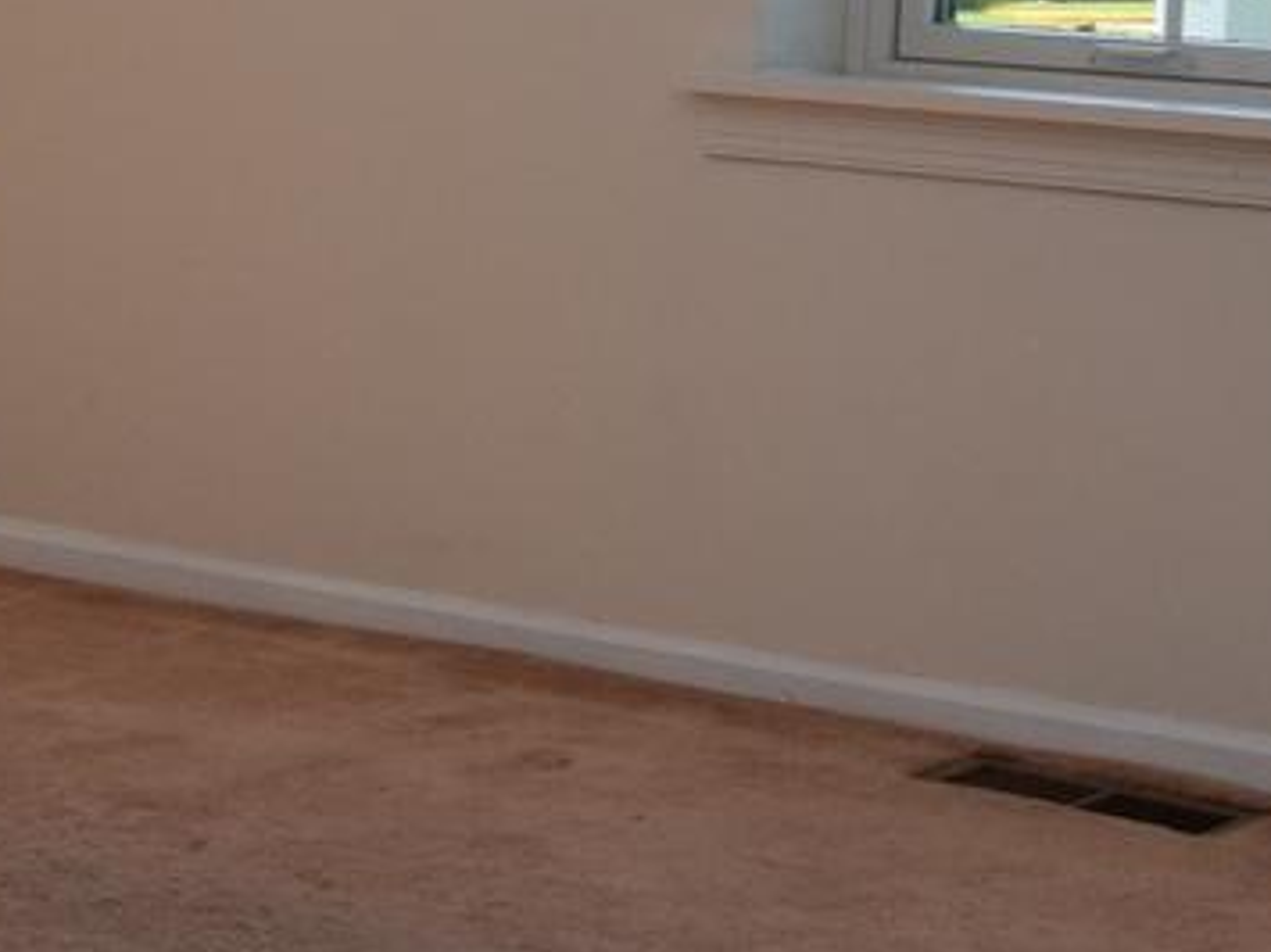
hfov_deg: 13.7
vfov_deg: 11.0
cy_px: -5
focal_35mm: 133
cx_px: -795
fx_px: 4882
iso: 360
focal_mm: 16
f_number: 8
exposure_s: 1/200
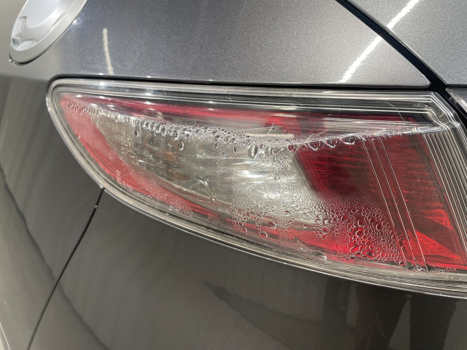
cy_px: 175
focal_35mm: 26
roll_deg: -1.5
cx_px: 234
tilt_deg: -24.7
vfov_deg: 53.1
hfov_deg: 67.3
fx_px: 351
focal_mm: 4.2
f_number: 1.6
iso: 100
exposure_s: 1/100
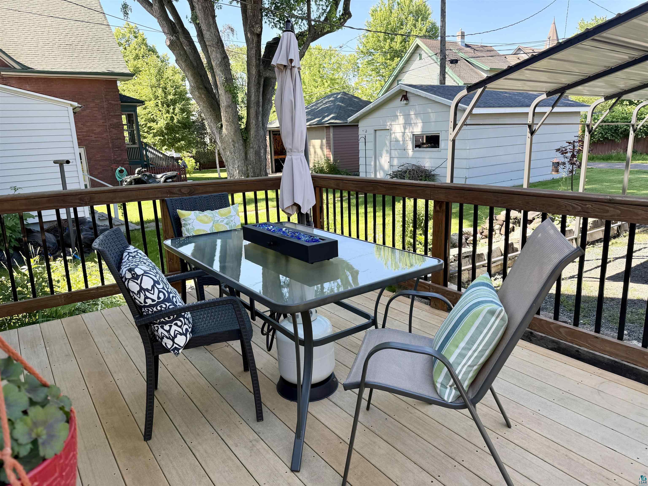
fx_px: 449
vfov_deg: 56.8
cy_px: 243
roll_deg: +2.5
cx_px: 324
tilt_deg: -13.2
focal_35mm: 24
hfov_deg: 71.6
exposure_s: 1/689
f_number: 1.78
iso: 100
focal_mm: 6.76
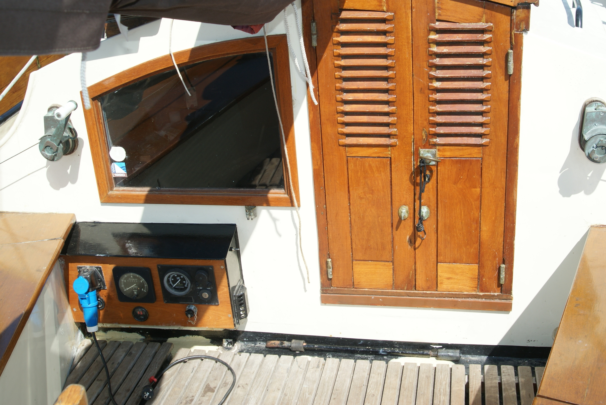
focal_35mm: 42
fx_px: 708
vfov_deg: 31.9
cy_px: 202
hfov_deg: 46.4
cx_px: 303
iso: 100
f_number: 9
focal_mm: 28
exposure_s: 1/160
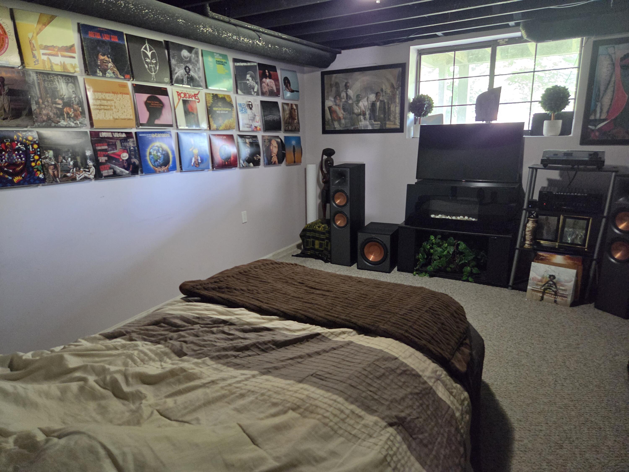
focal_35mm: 23
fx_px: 418
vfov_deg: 58.9
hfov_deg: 73.9
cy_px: 236
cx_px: 314
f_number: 1.8
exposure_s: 1/120
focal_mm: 5.4
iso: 1250
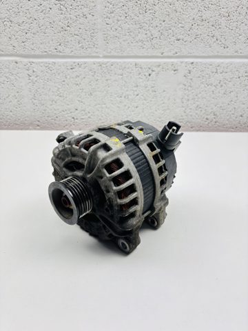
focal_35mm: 26
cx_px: 124
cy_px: 166
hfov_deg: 53.1
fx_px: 248
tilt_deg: -28.0
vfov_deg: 67.3
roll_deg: -1.3
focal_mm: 5.96
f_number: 1.6
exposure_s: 1/100
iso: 80
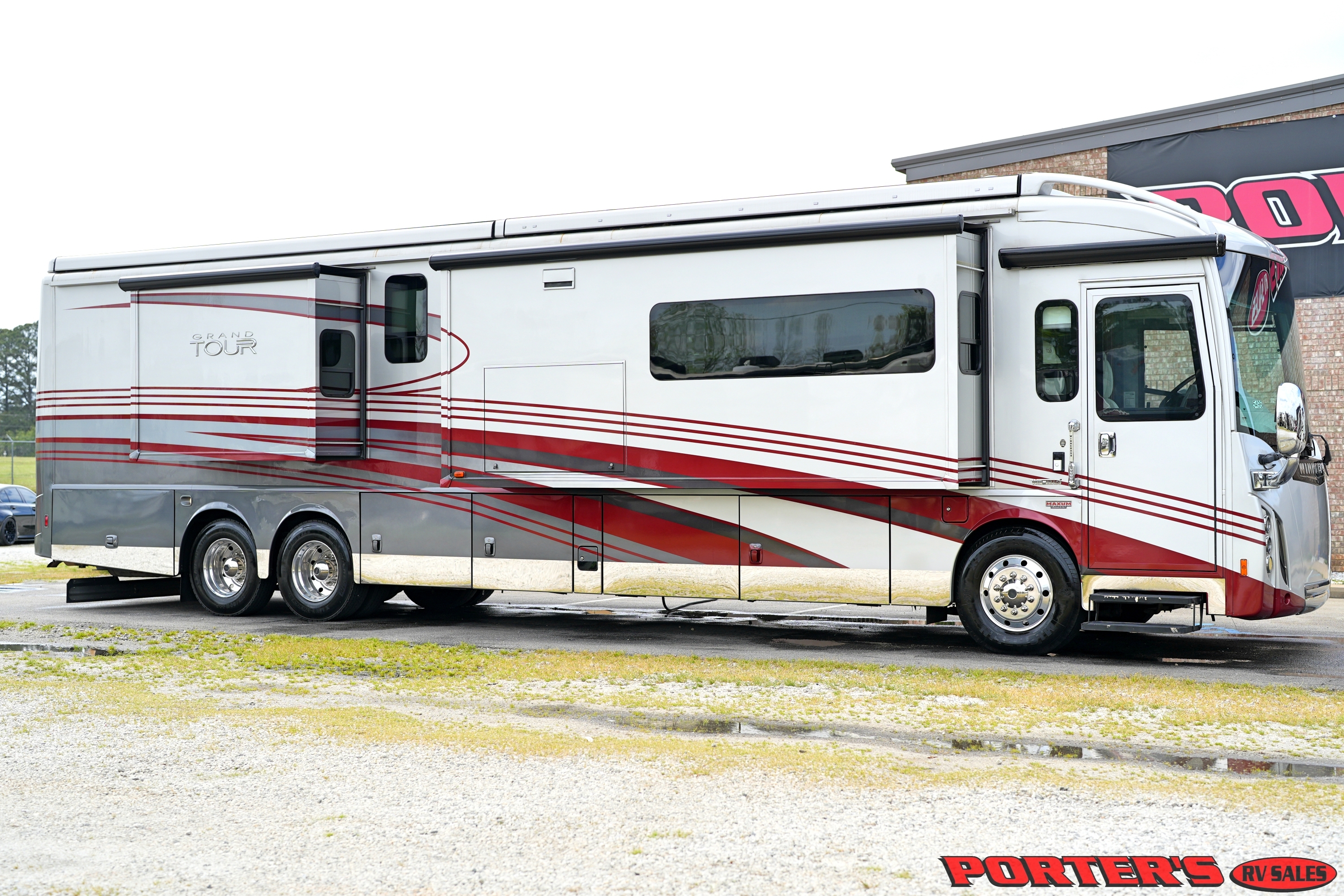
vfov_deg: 27.0
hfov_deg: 39.6
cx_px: 672
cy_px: 448
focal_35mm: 50
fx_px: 1867
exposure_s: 1/800
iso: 100
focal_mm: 50
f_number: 2.8
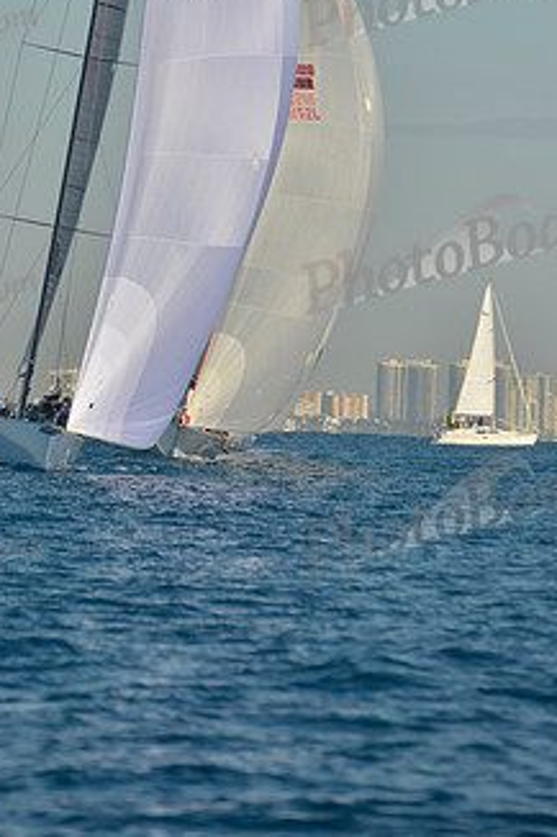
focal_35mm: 356
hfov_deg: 3.9
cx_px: 171
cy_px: 151
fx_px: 8270
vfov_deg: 5.8
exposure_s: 1/800
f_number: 7.1
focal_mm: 200
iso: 200
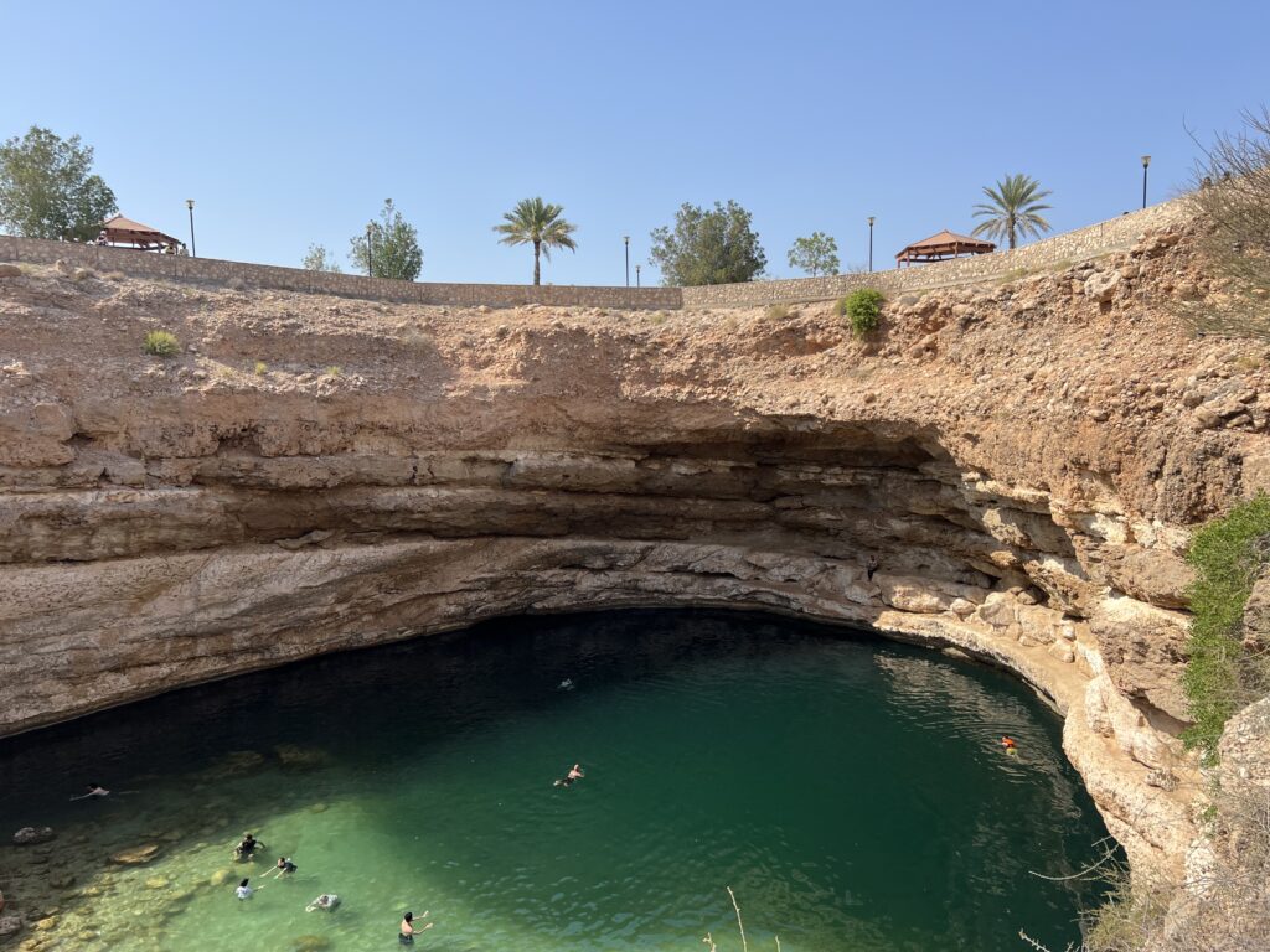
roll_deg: +1.9
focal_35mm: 26
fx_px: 954
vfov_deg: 53.1
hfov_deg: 67.3
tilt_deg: -4.9
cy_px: 476
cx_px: 635
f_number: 1.5
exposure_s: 1/3356
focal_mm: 5.7
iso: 50
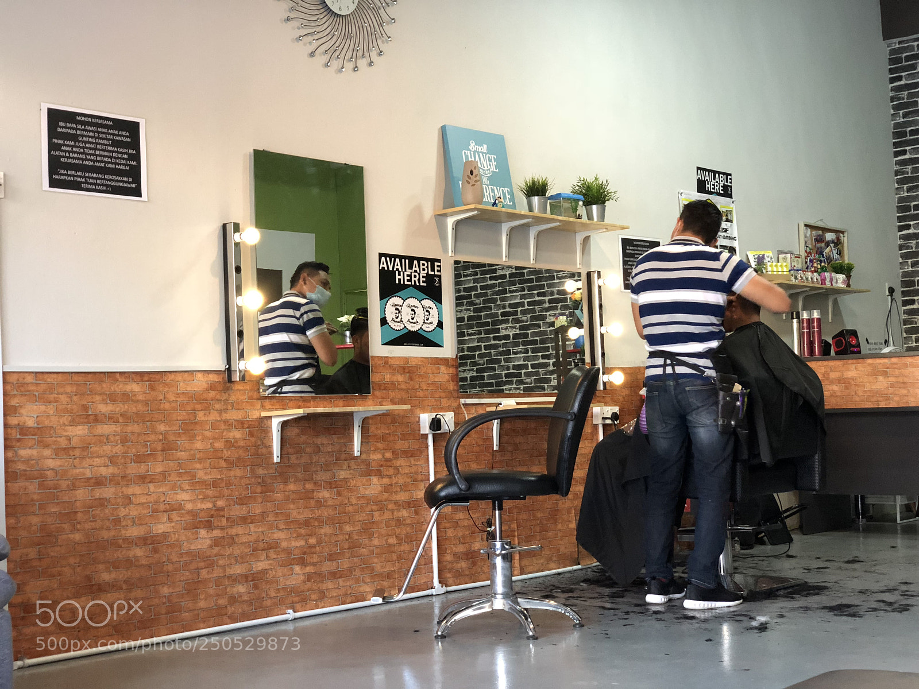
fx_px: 1381
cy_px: 344
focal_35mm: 52
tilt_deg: +3.1
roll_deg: +2.9
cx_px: 460
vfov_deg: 28.0
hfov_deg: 36.8
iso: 160
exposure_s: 1/17
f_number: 2.4
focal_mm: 6
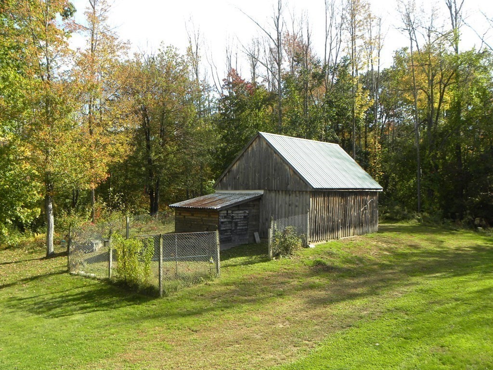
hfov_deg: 55.4
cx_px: 246
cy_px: 185
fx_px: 470
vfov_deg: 42.9
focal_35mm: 33
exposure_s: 1/168
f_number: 4
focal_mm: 5.9
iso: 64
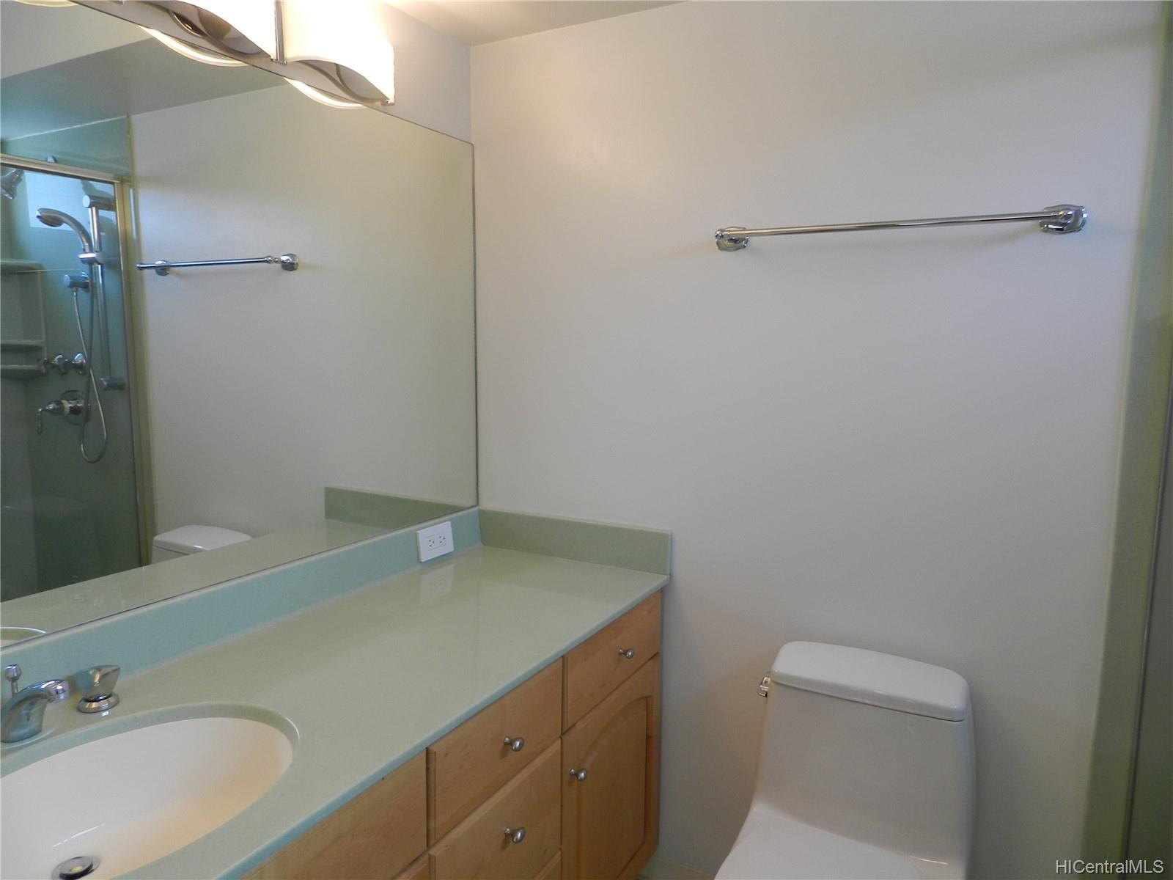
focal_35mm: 23
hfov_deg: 73.9
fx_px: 779
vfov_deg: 58.9
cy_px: 440
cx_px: 586
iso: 160
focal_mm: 4
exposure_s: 1/30
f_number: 3.4
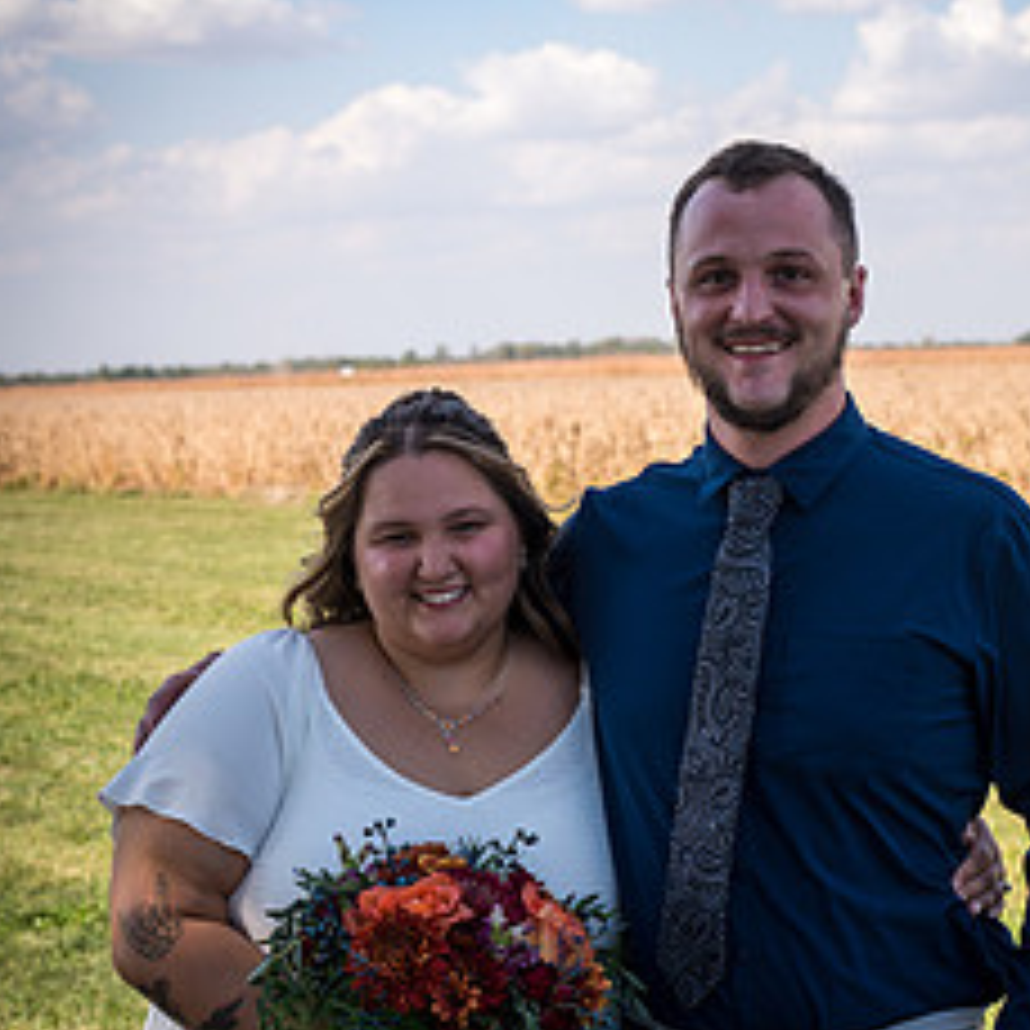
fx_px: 2693
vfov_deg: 21.6
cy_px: 648
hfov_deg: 21.6
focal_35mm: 80
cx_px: 641
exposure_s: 1/400
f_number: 5
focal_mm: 48
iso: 100
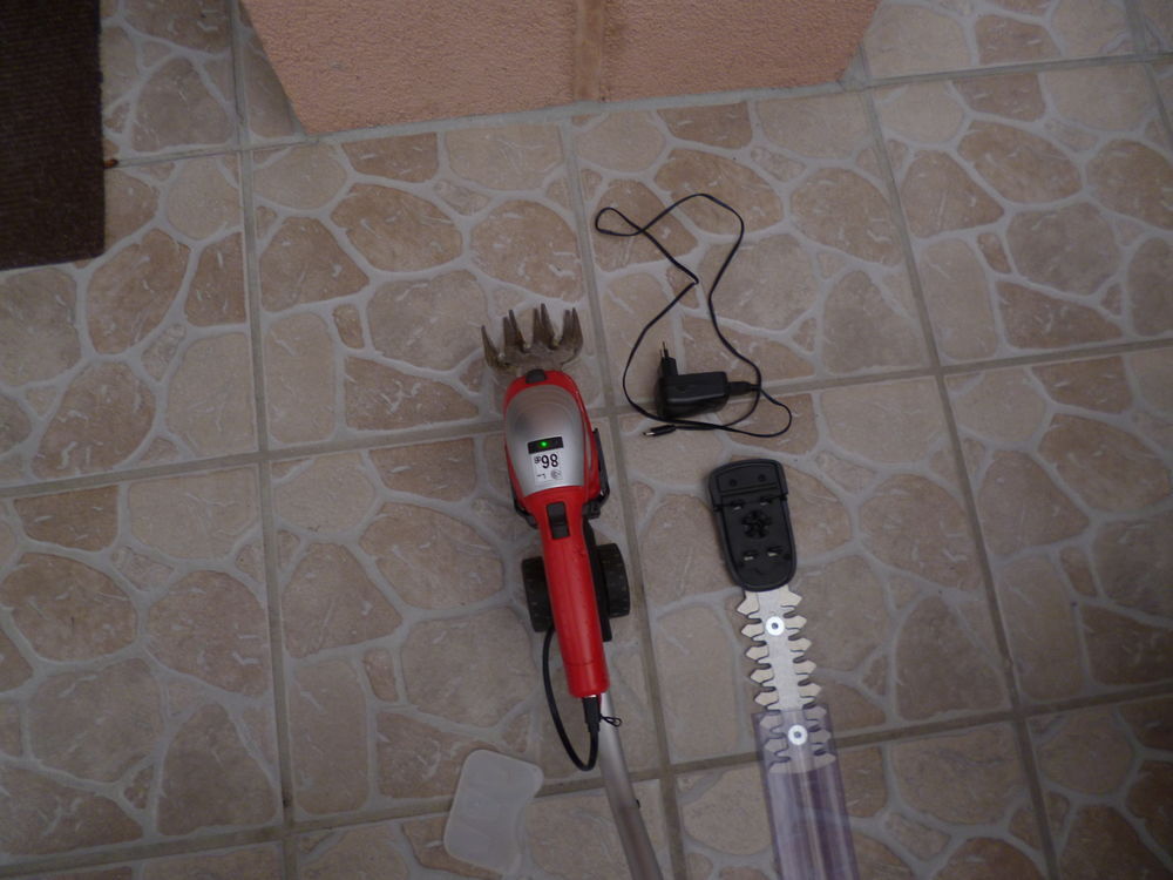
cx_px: 586
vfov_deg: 56.8
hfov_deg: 71.6
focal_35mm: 24
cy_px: 440
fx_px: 813
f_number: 2.5
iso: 100
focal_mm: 4.3
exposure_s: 1/400
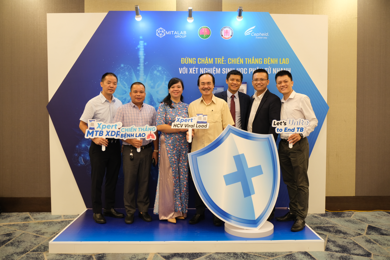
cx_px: 195
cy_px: 130
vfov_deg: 43.6
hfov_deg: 61.9
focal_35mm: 30
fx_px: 325
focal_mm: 20.1
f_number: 4
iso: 800
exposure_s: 1/20
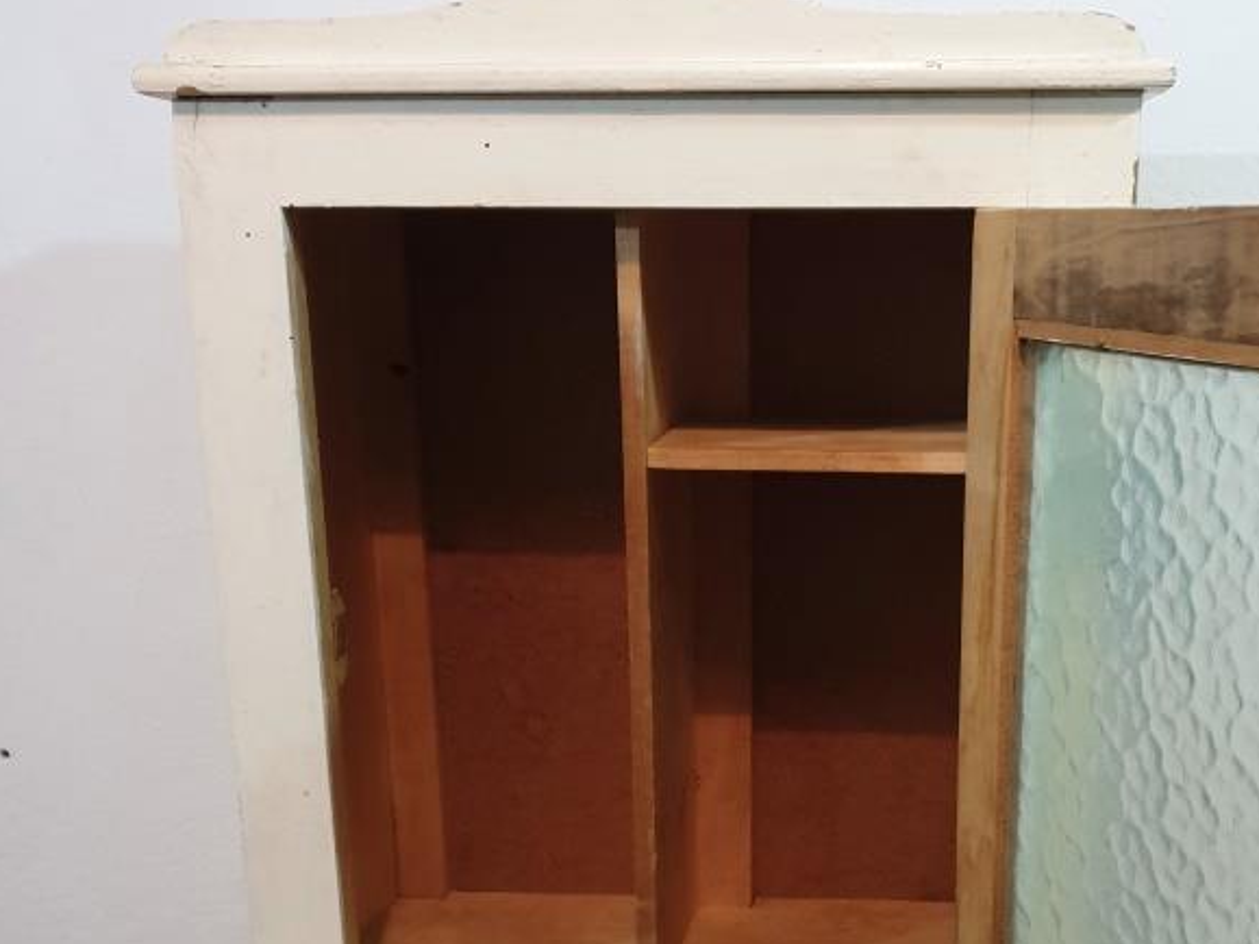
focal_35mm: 46
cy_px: 713
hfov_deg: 41.0
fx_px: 1673
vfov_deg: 30.9
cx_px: 787
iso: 320
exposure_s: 1/50
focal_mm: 4.3
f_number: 1.5
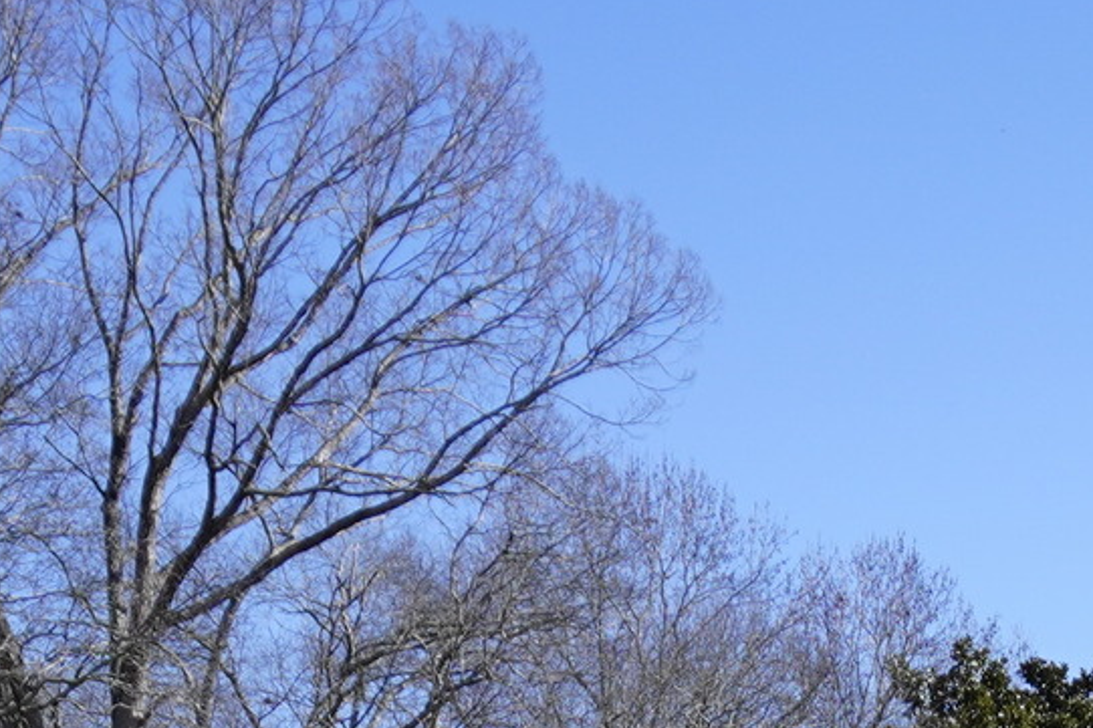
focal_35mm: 136
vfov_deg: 9.3
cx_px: 1692
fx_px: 4128
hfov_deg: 14.0
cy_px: 1605
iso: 100
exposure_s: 1/640
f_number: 5
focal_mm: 16
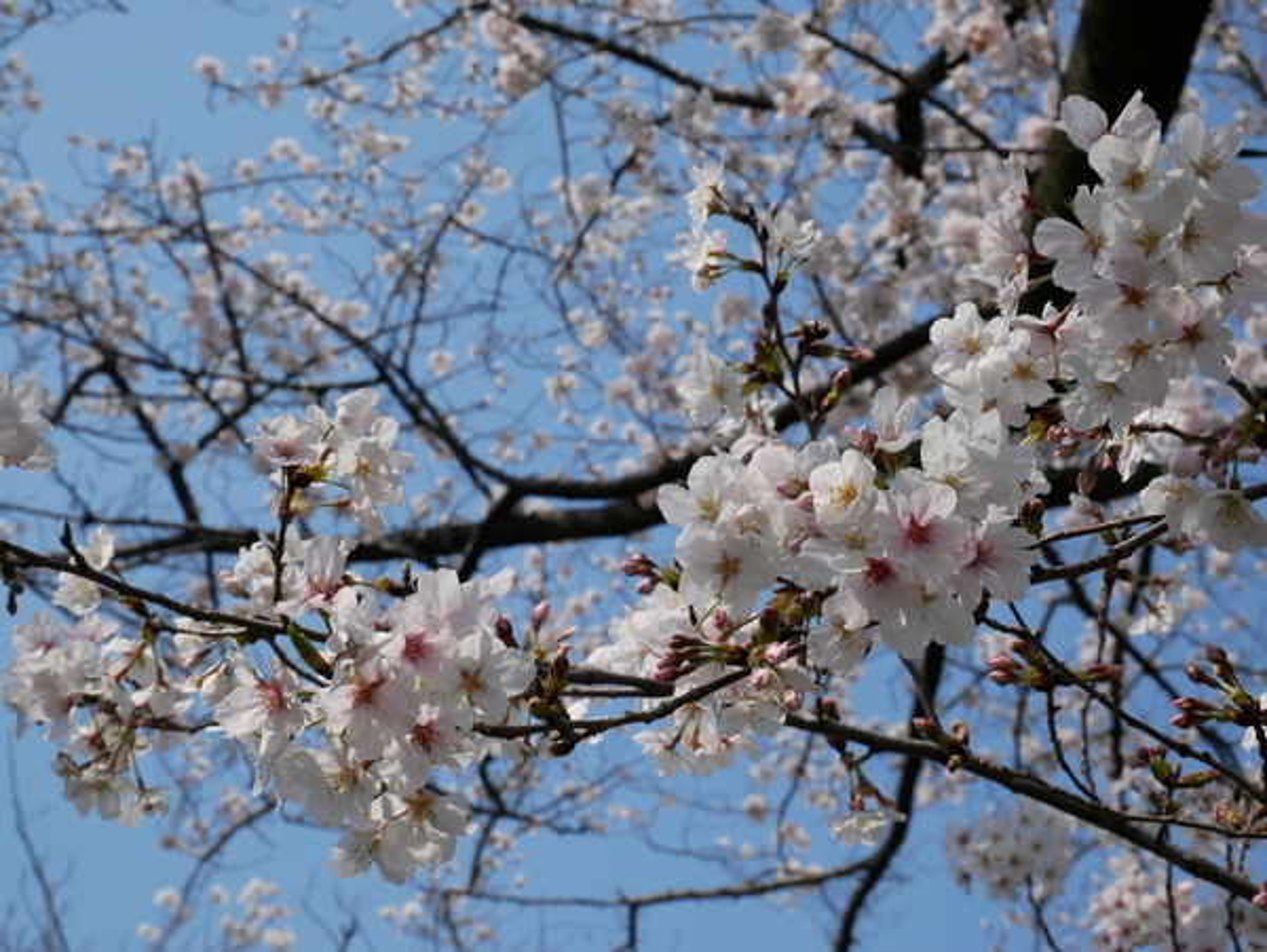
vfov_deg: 22.3
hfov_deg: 29.4
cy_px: 476
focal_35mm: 66
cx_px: 634
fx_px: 2418
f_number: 11
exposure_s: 1/1300
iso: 800
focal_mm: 33
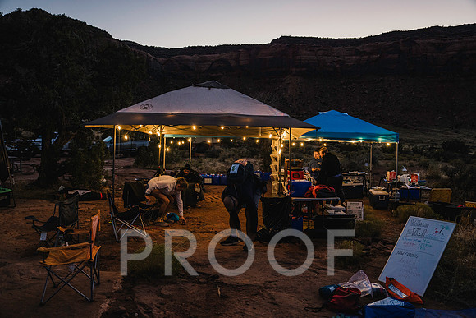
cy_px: 159
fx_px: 370
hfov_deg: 65.5
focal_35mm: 28
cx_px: 238
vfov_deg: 46.4
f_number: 2.8
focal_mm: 28
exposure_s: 1/80
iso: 1600
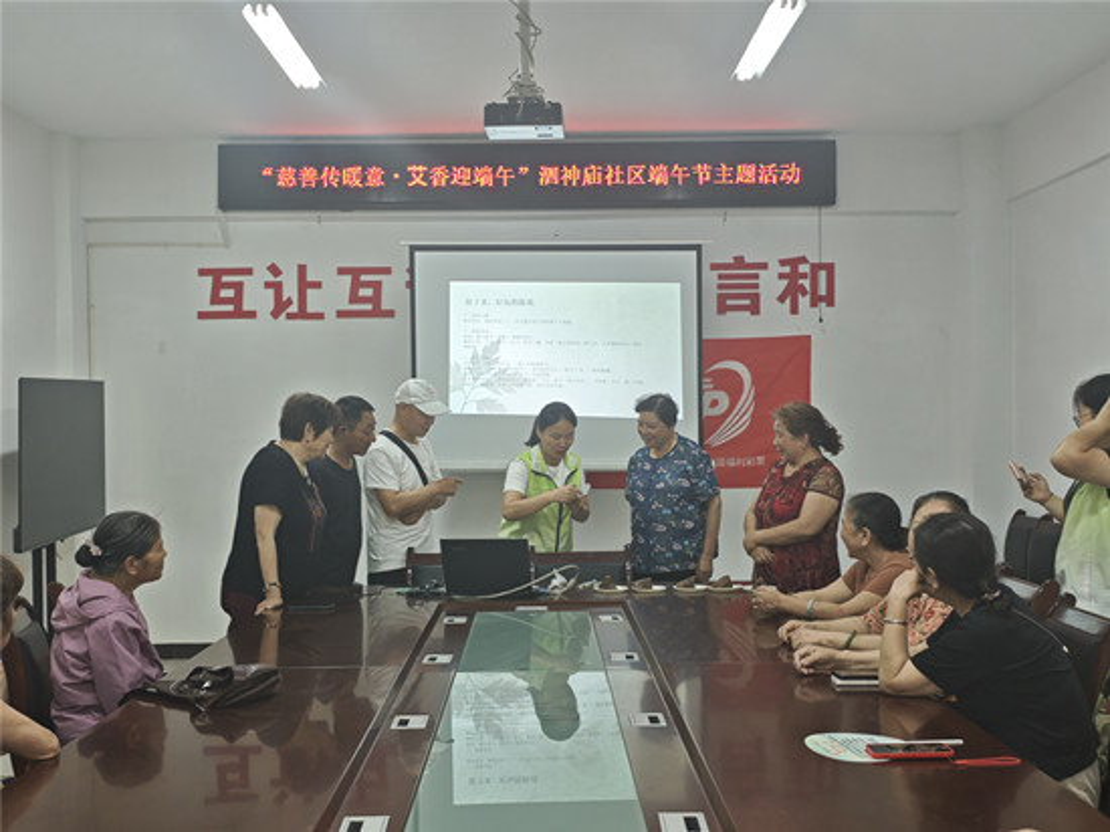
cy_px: 416
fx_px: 1314
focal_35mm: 41
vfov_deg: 35.1
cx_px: 555
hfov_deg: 45.8
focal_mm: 4.94
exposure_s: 1/60
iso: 64
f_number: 1.5
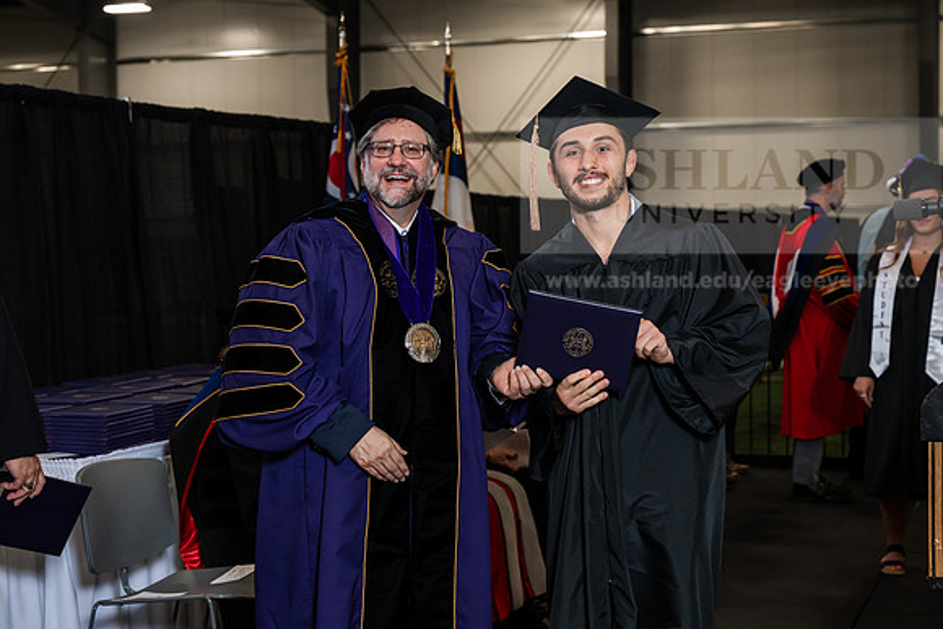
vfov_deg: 22.6
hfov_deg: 33.4
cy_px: 314
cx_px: 472
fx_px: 1572
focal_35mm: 60
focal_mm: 60
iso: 1250
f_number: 5
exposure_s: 1/200
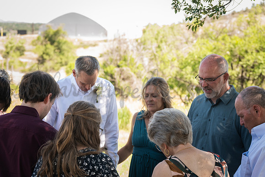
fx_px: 544
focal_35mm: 74
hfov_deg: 27.4
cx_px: 132
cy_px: 88
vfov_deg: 18.4
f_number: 6
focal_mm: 74
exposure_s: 1/500
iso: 1250
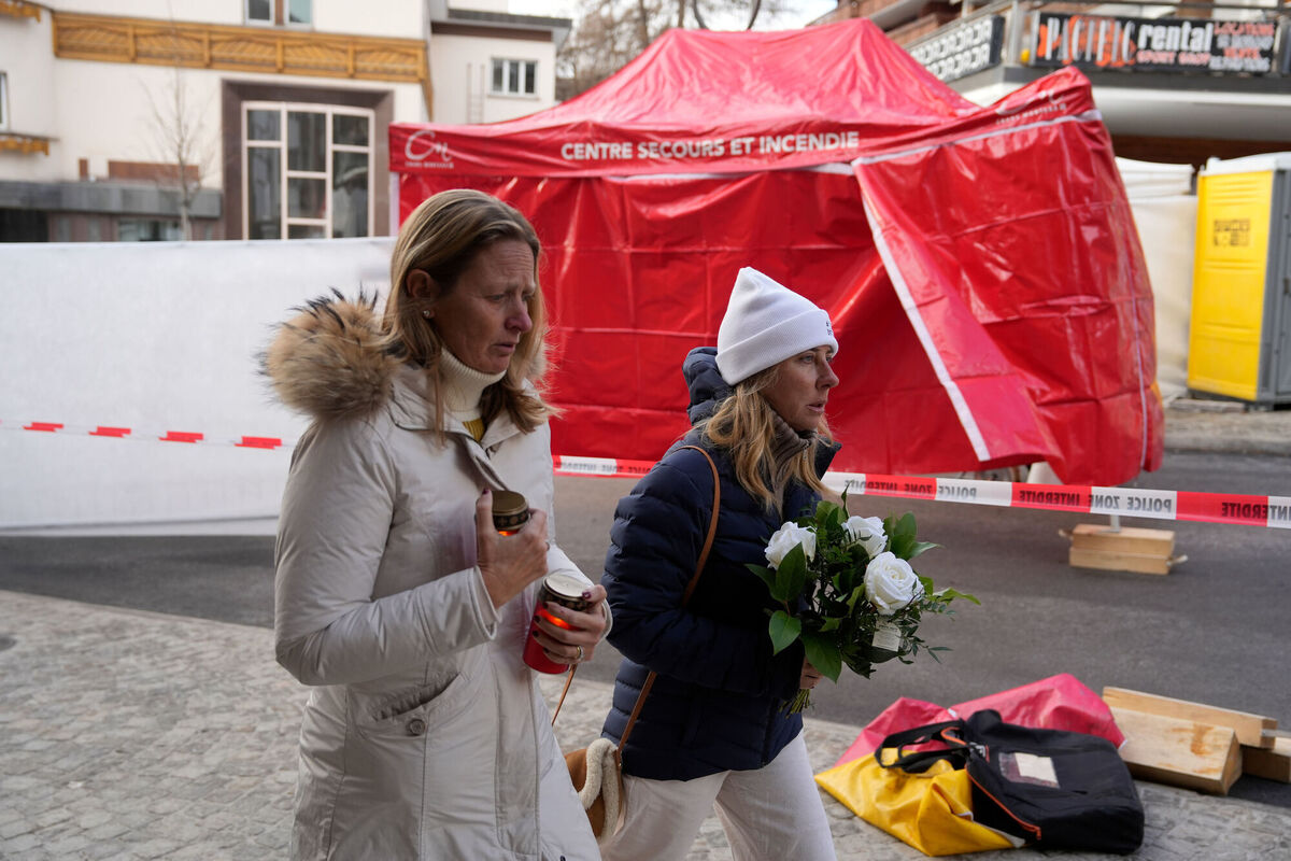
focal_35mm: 34
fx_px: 1219
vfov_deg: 38.9
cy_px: 430
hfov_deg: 55.8
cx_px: 646
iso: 500
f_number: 3.2
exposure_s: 1/1000
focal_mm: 34
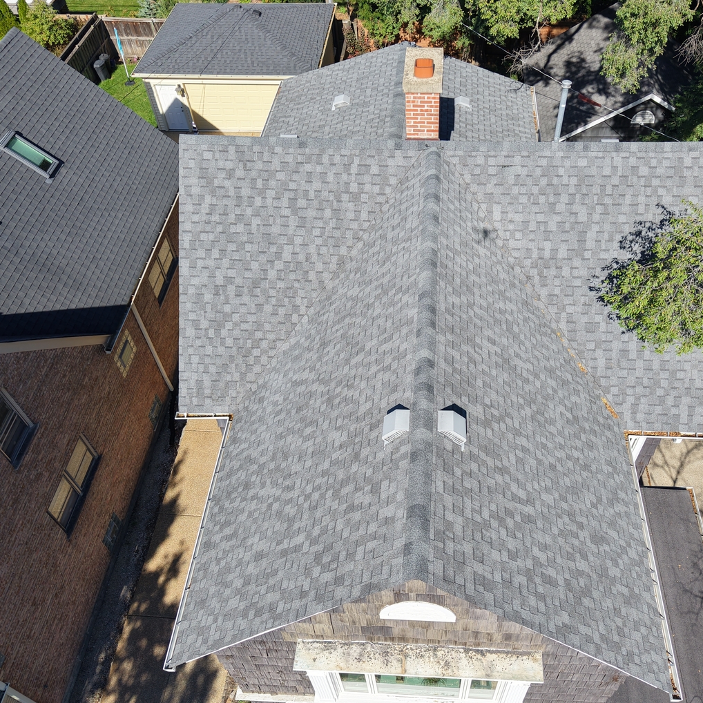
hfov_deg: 53.8
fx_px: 689
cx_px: 407
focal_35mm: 30
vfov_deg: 54.0
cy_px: 365
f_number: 1.8
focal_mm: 8.67
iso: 300
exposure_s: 1/5000
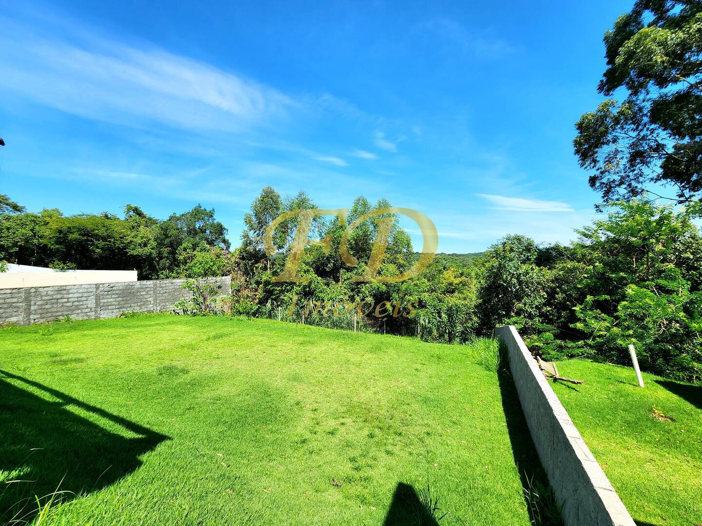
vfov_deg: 89.9
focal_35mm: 13
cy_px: 263
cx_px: 351
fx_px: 264
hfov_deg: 106.2
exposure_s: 1/1667
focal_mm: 2.2
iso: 50
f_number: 2.2
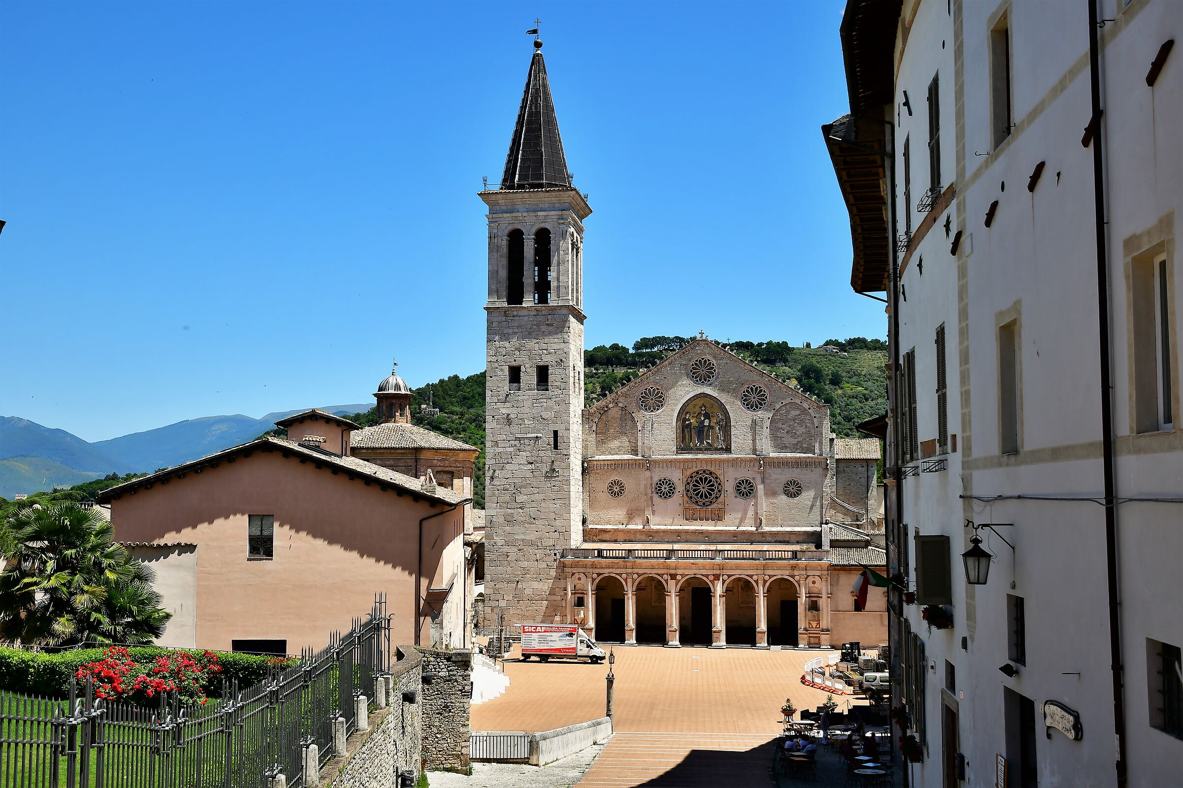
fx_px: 1216
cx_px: 592
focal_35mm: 37
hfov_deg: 51.9
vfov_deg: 35.9
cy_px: 394
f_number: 5.6
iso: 100
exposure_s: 1/1250
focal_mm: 25
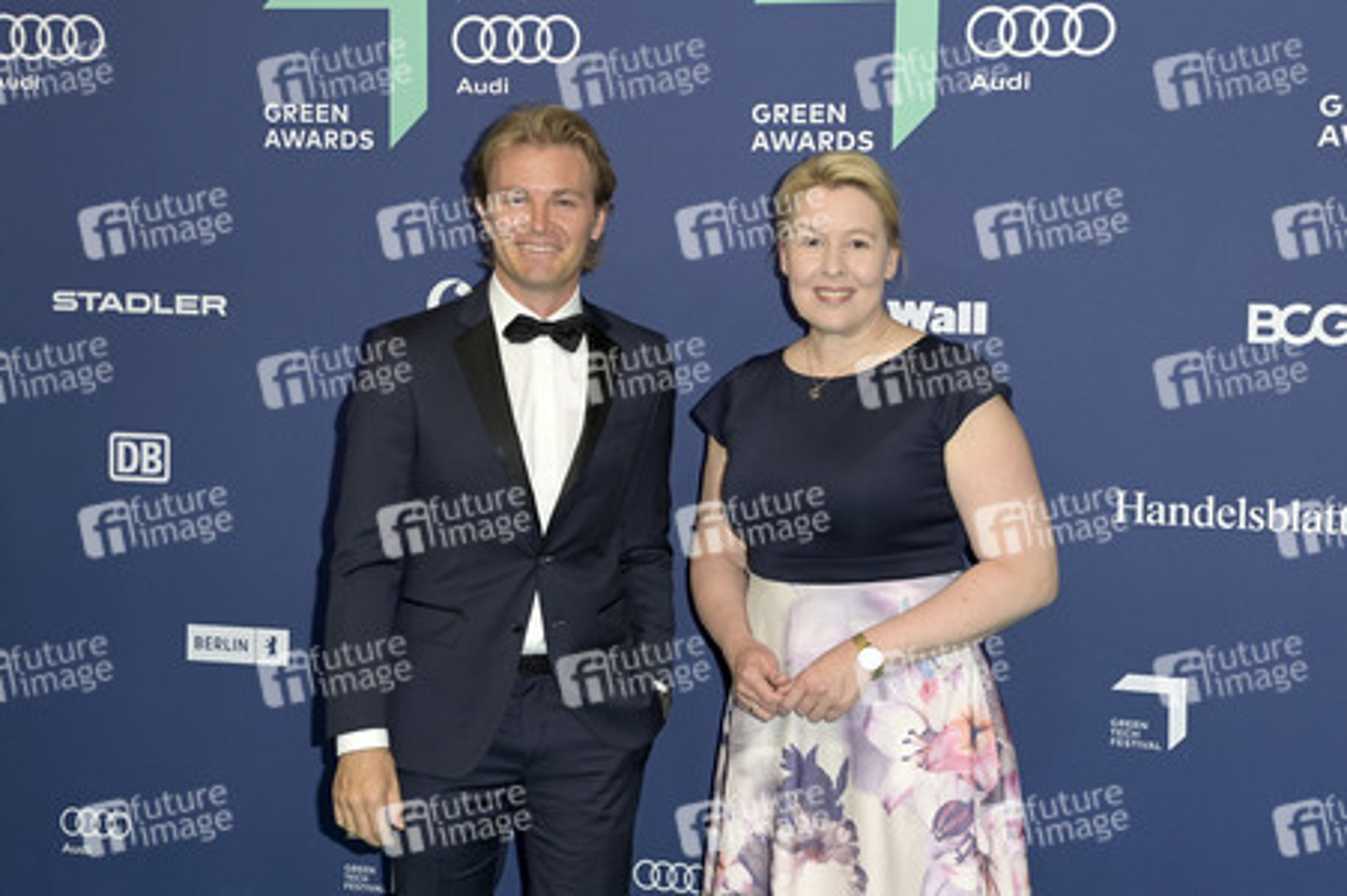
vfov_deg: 24.6
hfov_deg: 36.3
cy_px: 448
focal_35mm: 55
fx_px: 2056
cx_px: 674
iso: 800
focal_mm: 55
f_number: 5.6
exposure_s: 1/250
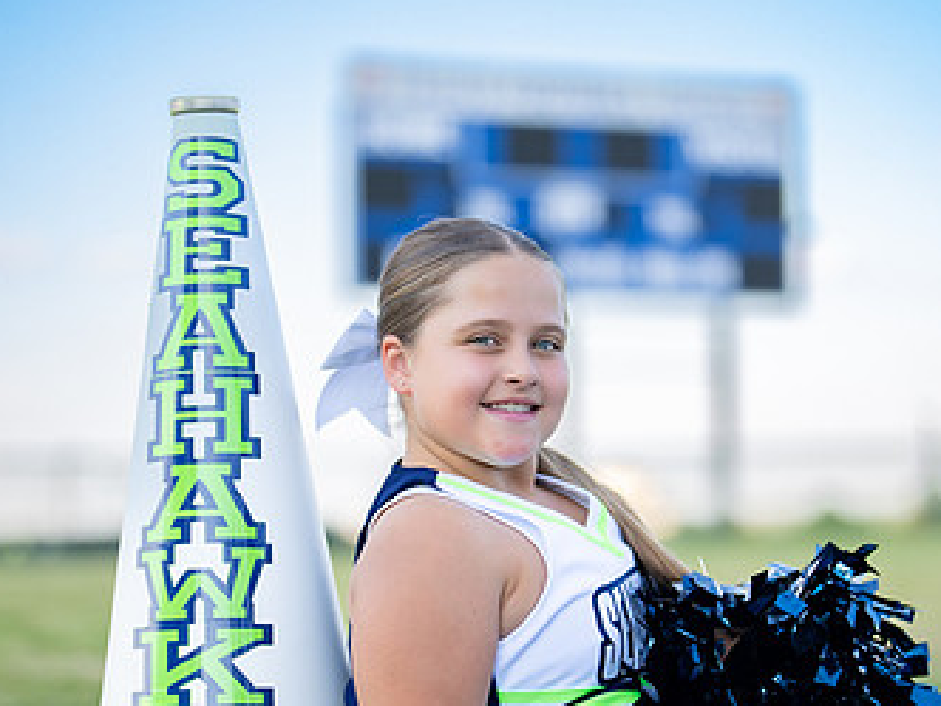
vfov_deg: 13.1
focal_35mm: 113
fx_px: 3072
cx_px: 578
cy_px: 456
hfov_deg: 17.4
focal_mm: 50
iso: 125
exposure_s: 1/3200
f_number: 1.2
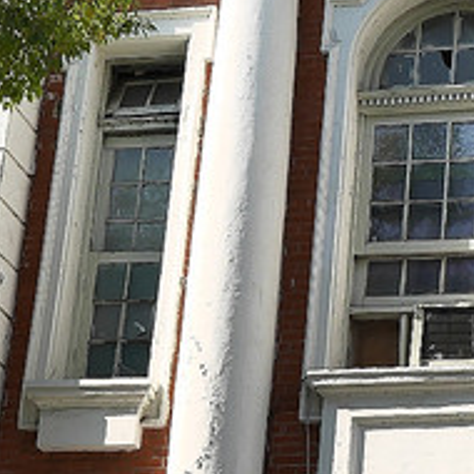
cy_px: 279
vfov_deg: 12.2
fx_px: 2215
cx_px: 414
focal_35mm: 143
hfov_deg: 12.1
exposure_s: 1/400
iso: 125
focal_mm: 16
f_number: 7.1
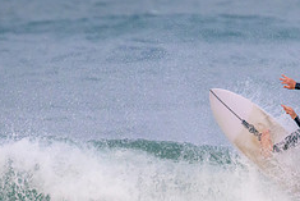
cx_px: 282
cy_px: 214
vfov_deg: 0.7
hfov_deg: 1.0
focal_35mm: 2058
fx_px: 17160
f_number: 11
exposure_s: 1/2000
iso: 3200
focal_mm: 800
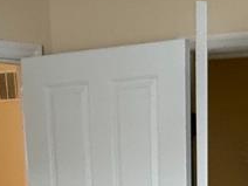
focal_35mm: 99
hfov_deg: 19.1
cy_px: 416
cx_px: 264
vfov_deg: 12.4
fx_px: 709
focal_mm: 2.22
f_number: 2.2
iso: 250
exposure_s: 1/120
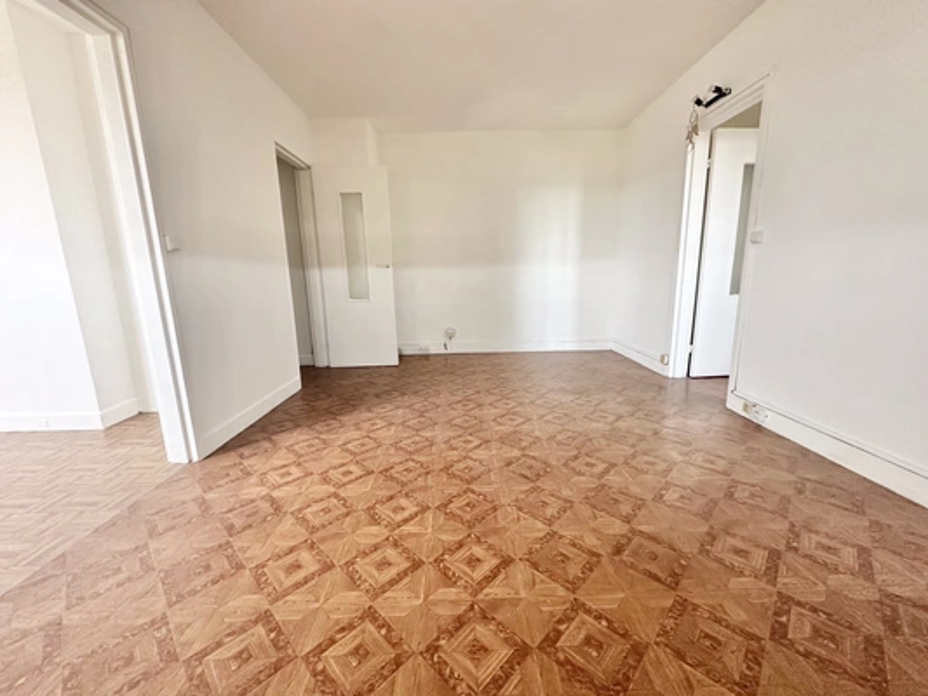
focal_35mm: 14
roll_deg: +0.9
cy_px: 348
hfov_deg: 102.1
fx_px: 375
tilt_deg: -10.4
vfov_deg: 85.7
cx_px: 464
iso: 250
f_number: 2.2
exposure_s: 1/99
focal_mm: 2.22
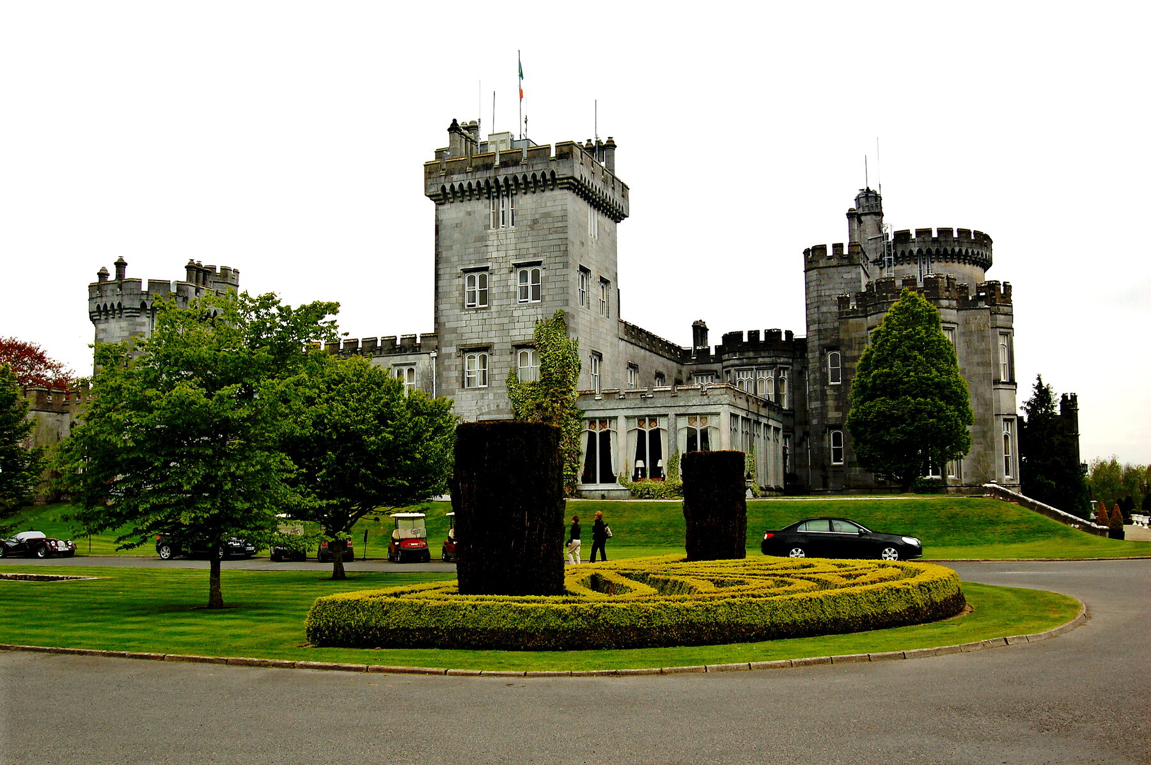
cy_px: 382
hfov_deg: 57.3
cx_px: 576
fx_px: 1054
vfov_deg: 39.9
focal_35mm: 33
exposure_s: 1/125
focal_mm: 22
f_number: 9
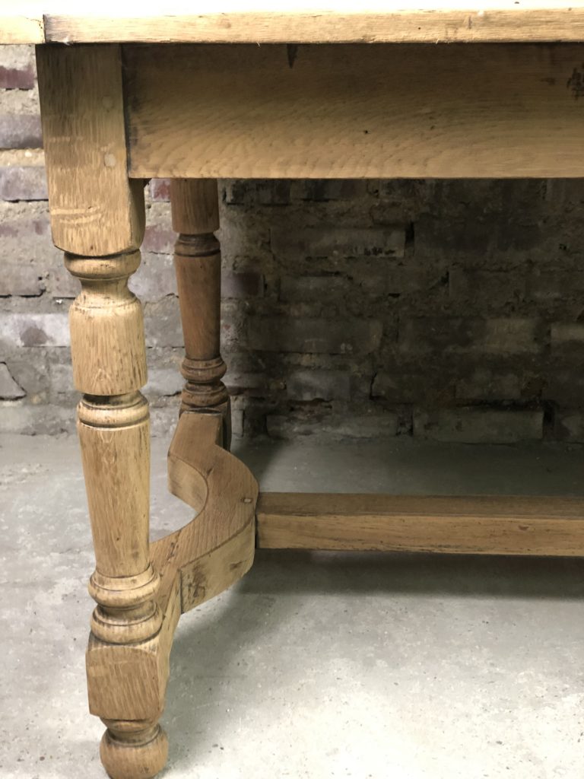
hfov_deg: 28.0
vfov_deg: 36.8
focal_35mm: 52
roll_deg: +0.7
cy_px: 390
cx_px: 292
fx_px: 1170
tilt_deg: -21.0
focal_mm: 6
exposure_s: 1/13
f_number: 2.4
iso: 160
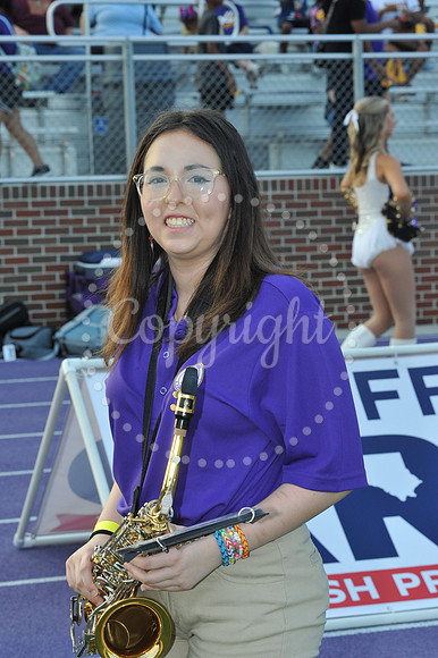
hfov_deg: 13.7
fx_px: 1827
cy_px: 329
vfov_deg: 20.4
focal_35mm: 100
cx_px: 219
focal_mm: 100
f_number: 13
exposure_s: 1/250
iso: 1600
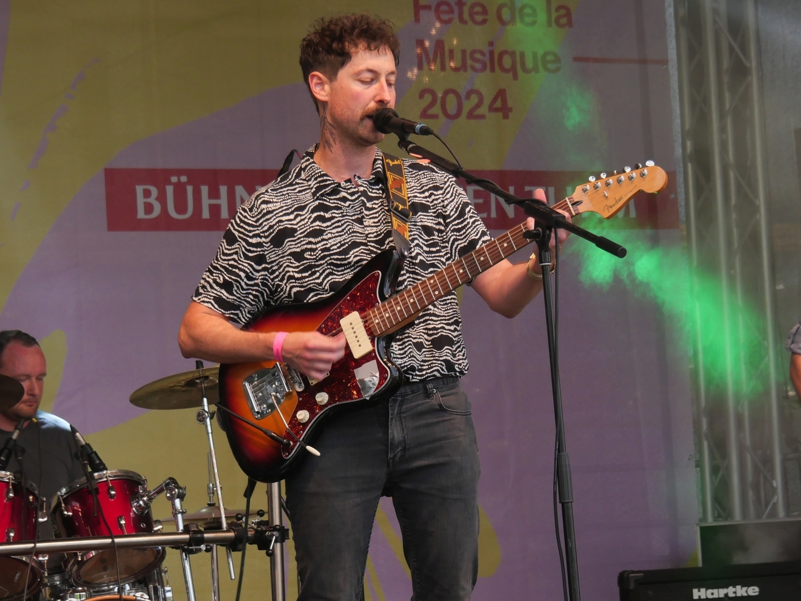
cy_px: 300
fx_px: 2175
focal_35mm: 94
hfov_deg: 20.9
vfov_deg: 15.7
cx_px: 400
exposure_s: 1/125
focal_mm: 47
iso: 640
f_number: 5.5
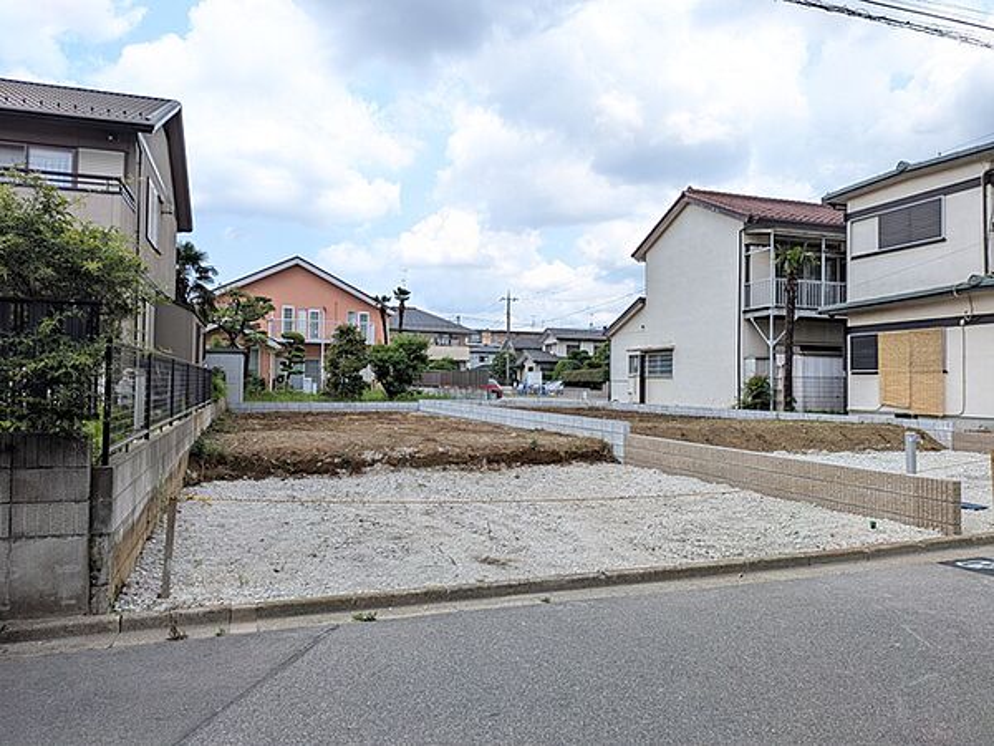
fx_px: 689
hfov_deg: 71.6
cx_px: 497
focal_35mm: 24
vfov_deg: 56.8
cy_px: 373
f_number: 1.7
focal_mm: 4.53
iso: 29
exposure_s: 1/1041
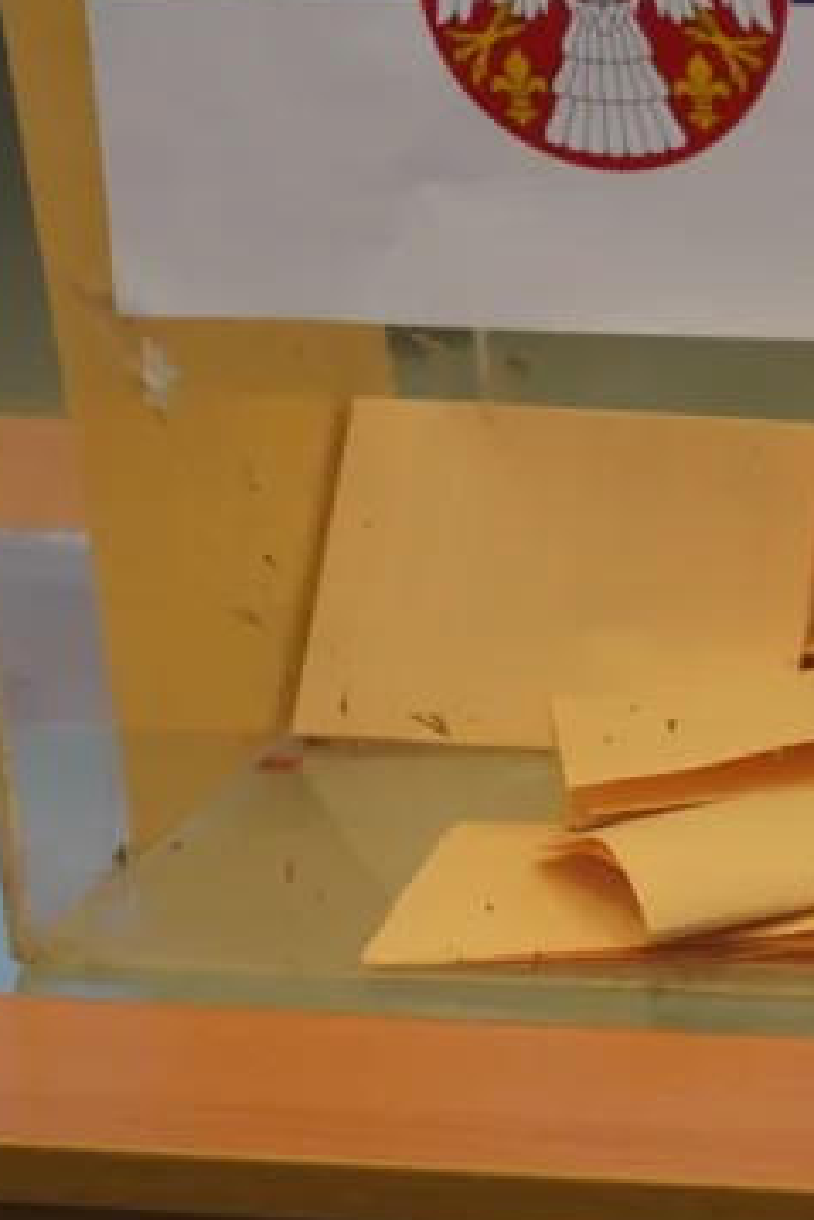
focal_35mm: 351
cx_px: 984
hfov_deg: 3.9
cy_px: 537
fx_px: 11892
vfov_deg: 5.9
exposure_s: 1/125
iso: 2000
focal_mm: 105
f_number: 4
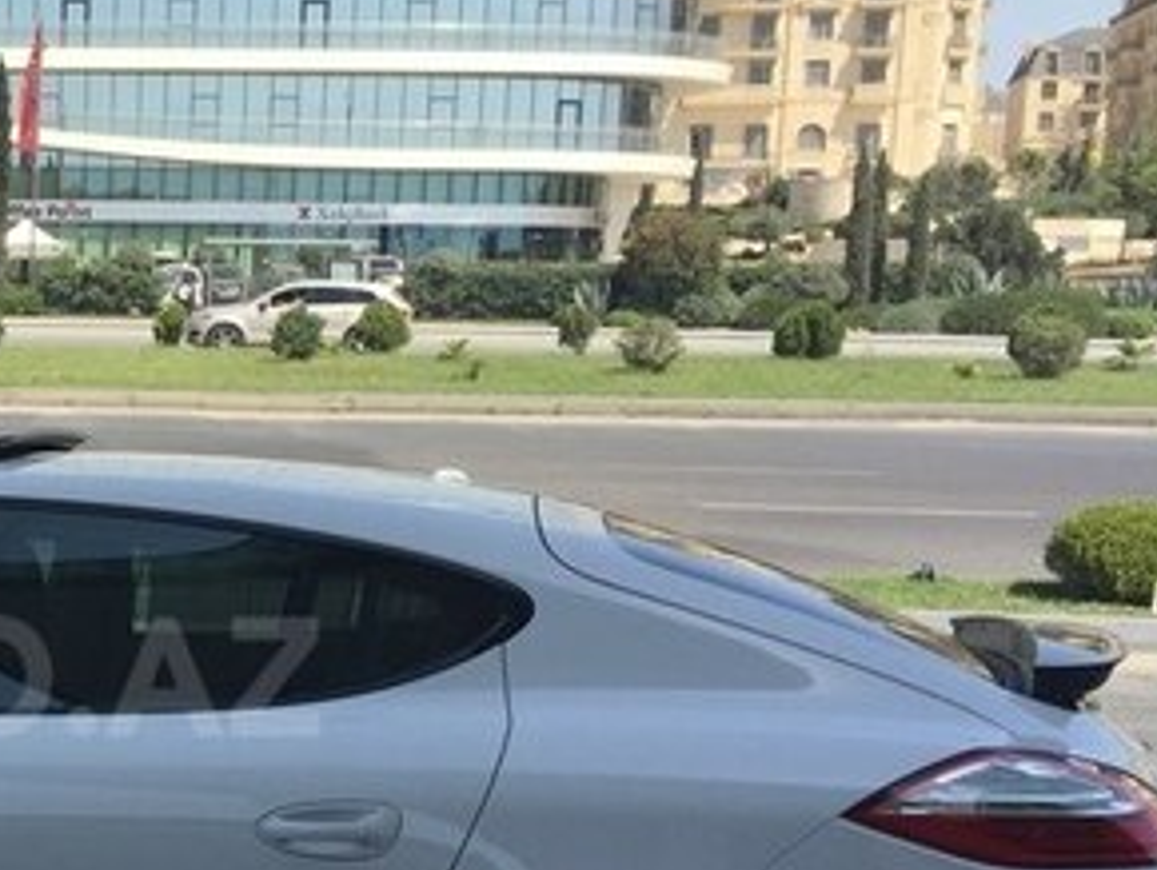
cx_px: -88
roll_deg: -1.5
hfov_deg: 27.1
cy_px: 676
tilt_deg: -10.2
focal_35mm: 66
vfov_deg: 22.0
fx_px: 2208
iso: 32
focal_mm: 4.15
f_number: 2.2
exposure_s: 1/1412
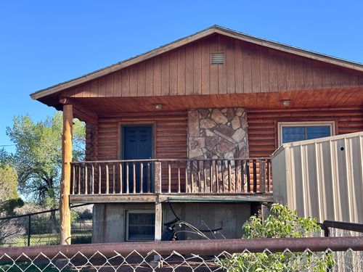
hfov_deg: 39.7
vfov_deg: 30.3
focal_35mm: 48
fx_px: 503
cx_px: 182
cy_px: 136
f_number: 1.78
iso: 64
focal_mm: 6.76
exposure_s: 1/1193
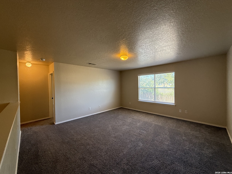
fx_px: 94
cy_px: 87
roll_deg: +0.4
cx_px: 116
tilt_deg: +0.2
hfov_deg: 102.1
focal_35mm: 14
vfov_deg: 85.7
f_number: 2.2
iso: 250
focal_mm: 2.22
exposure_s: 1/120
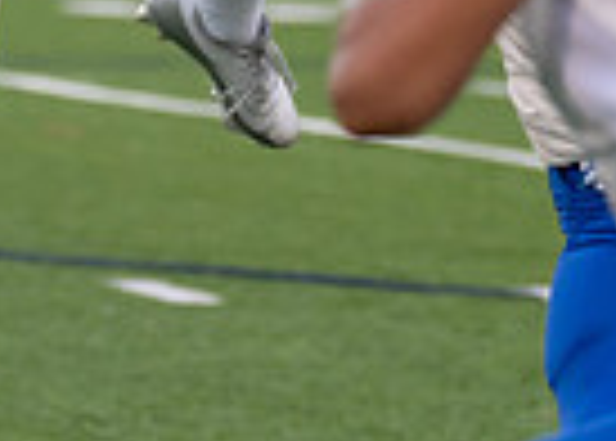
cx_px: -569
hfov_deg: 3.7
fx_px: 9557
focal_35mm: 546
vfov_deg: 2.6
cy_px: -439
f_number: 2.8
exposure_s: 1/1250
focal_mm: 90
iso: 320
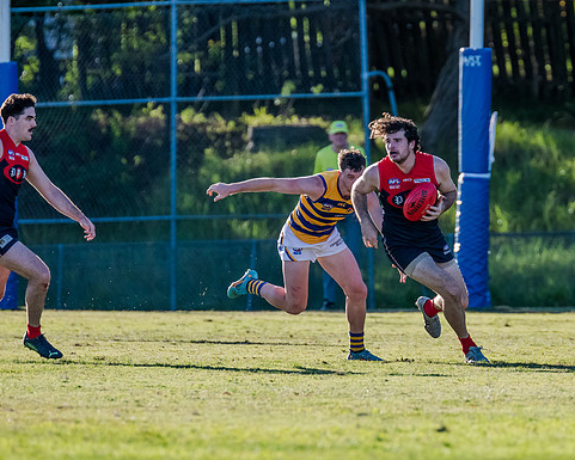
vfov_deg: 2.3
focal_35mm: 667
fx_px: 11353
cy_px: 205
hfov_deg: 2.9
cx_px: 392
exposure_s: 1/2000
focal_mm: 420
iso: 1000
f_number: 6.3
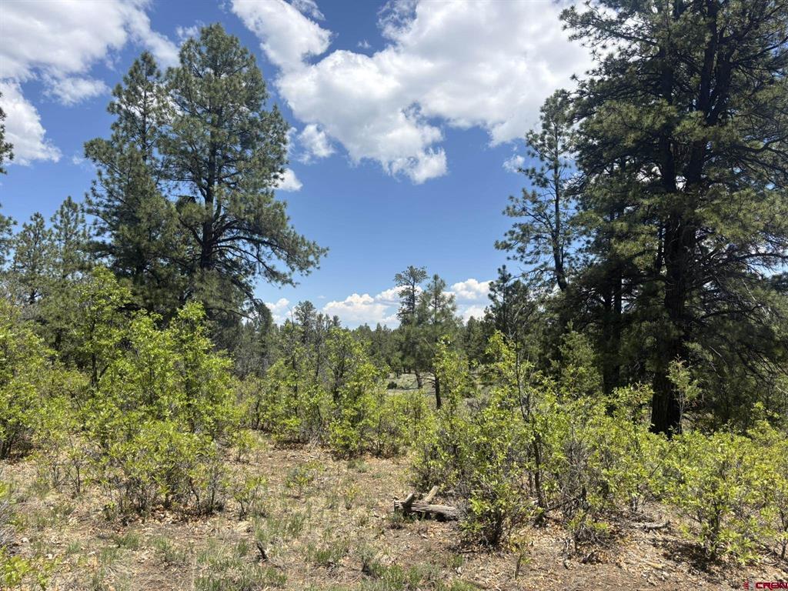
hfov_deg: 67.3
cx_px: 394
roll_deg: -0.6
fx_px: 592
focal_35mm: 26
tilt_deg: +3.6
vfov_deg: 53.1
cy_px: 296
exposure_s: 1/2933
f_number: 1.6
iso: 50
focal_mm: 5.96
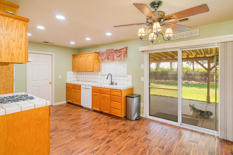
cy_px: 78
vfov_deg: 67.4
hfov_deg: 90.0
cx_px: 116
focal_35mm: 18
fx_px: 117
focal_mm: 18
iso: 800
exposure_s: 1/50
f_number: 8
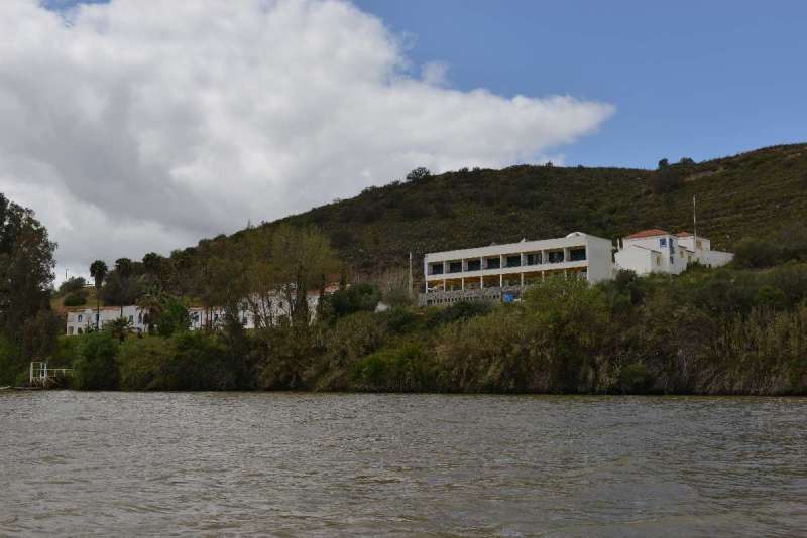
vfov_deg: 33.4
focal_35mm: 40
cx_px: 404
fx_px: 897
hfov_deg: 48.4
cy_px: 269
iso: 125
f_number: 9
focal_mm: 40
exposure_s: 1/400
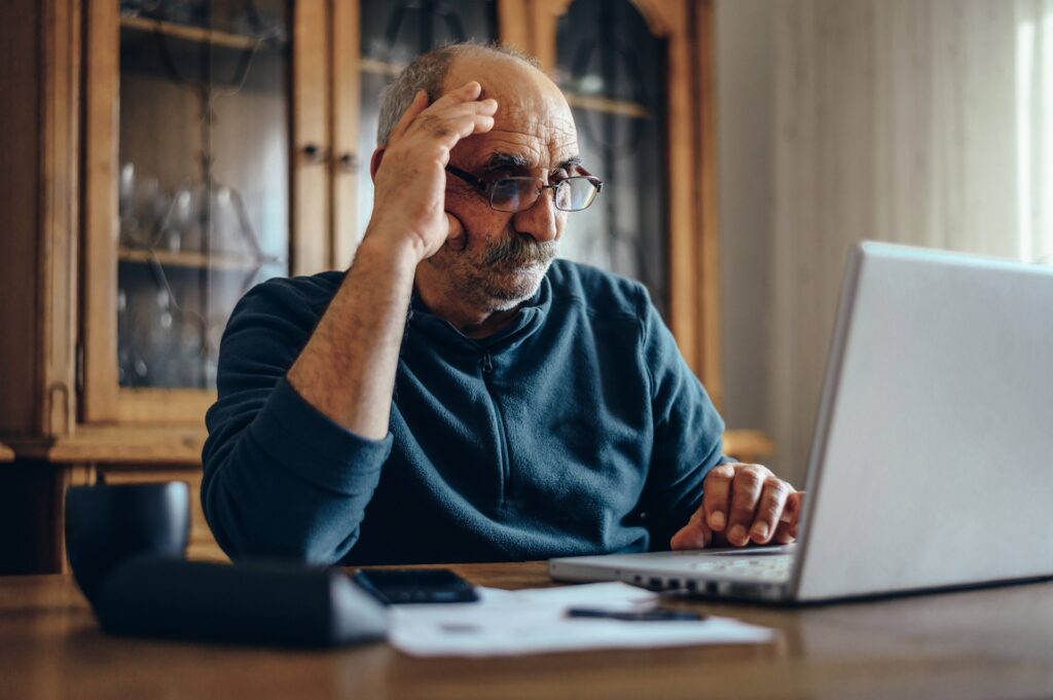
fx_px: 1461
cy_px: 350
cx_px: 526
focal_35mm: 50
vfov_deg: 26.9
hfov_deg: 39.6
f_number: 1.8
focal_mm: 50
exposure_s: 1/100
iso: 400
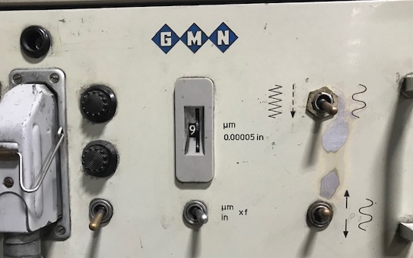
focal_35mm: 35
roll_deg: +1.3
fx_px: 394
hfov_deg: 55.3
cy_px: 158
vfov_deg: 36.1
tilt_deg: -4.1
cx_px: 199
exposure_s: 1/15
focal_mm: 3.99
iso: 100
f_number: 1.8
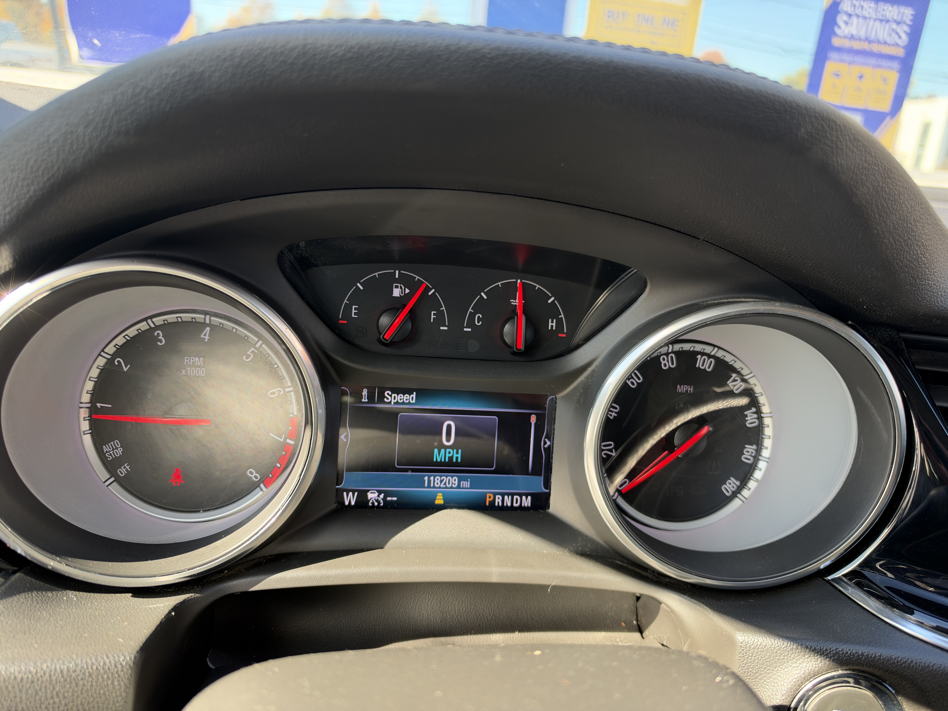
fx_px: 657
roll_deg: -5.9
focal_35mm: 24
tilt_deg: -17.6
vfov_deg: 56.8
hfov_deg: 71.6
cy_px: 356
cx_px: 474
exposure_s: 1/121
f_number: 1.8
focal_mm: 6.93
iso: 100
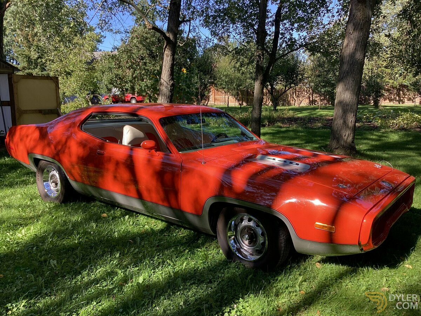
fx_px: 377
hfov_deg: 58.4
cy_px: 158
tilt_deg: -11.3
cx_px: 210
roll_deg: +0.4
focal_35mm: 31
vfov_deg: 45.4
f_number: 2.4
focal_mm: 3.3
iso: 25
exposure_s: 1/189
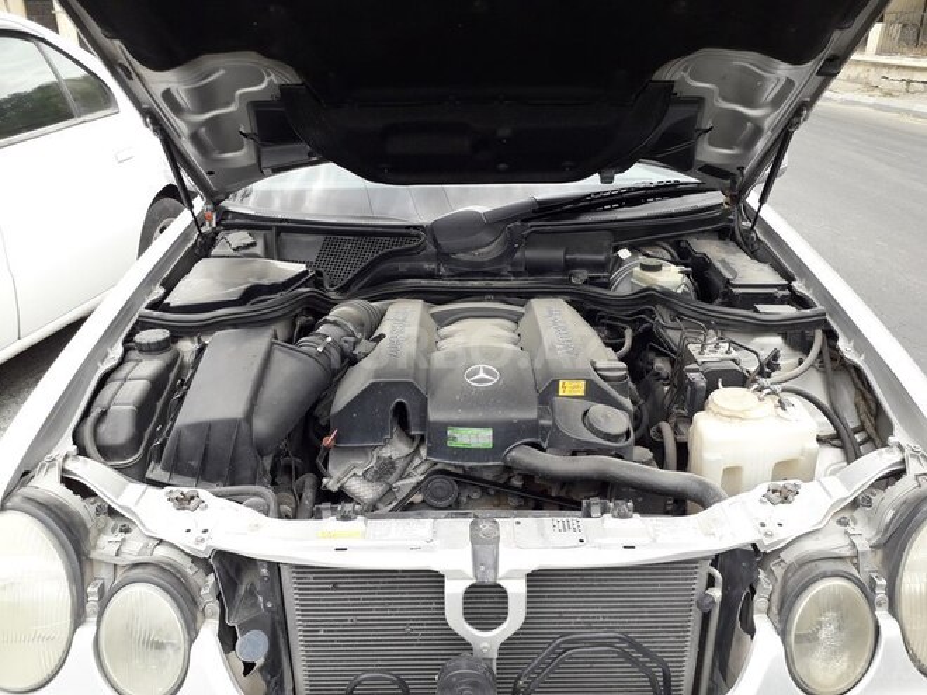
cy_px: 348
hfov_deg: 65.3
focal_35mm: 27
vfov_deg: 51.4
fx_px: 723
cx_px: 464
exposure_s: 1/241
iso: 40
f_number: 1.9
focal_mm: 3.6
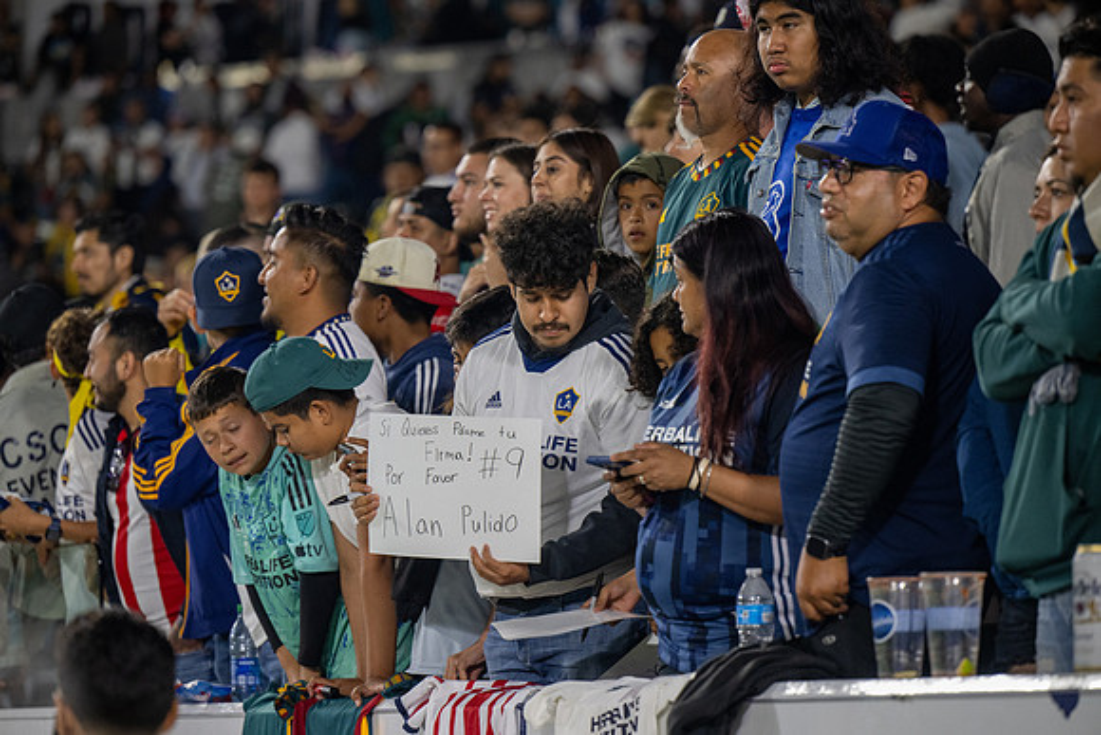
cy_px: 368
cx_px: 550
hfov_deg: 11.7
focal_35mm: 175
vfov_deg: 7.9
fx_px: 5353
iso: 1800
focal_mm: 175
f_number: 4
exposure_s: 1/400
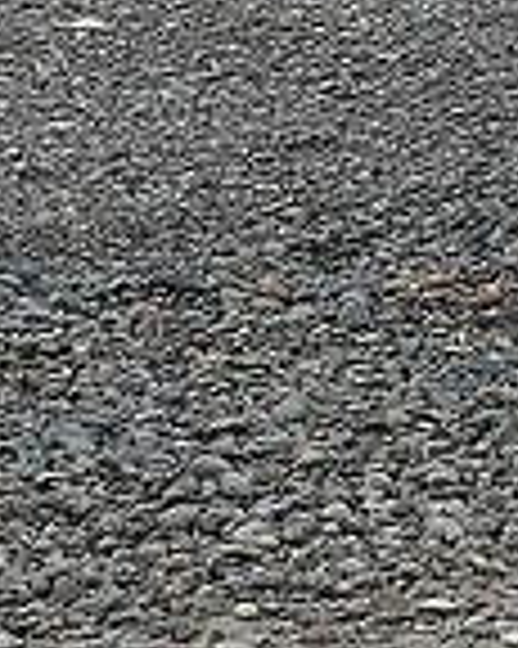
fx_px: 7021
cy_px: -1161
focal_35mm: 366
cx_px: 2495
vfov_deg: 5.1
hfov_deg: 3.8
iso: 200
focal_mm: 23
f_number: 8
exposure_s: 1/200
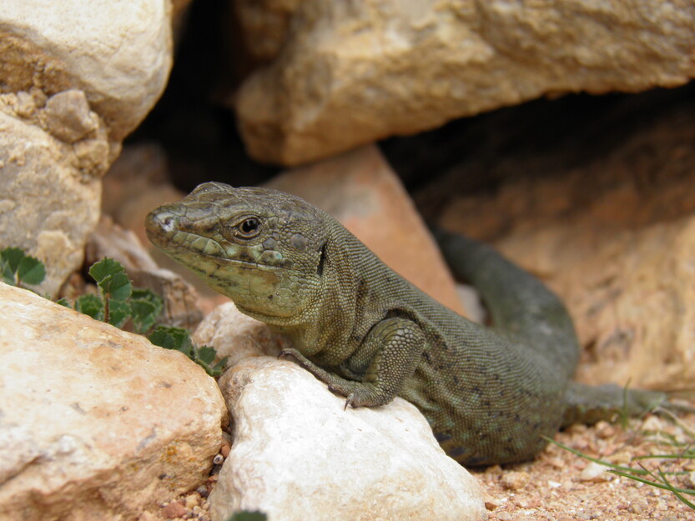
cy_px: 260
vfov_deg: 11.8
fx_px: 2530
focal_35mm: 126
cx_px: 348
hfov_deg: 15.6
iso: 50
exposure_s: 1/160
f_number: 5.7
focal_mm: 22.6
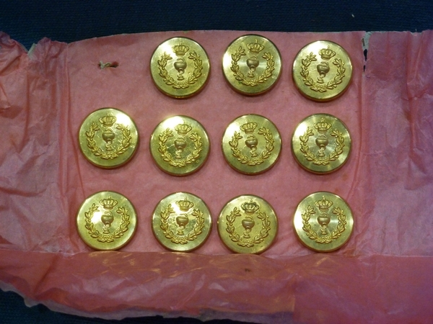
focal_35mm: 89
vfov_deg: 16.6
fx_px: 1113
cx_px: 216
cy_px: 162
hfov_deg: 22.0
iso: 400
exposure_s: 1/15
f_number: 4.9
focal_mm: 16
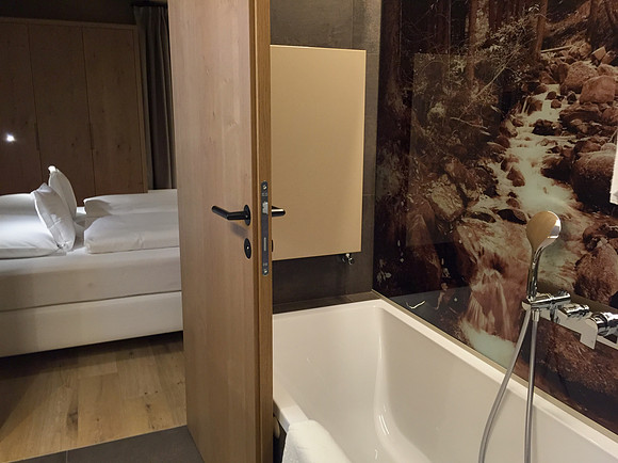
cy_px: 232
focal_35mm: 29
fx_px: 517
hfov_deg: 61.7
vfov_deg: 48.2
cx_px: 309
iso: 125
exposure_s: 1/30
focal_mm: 4.15
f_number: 2.2
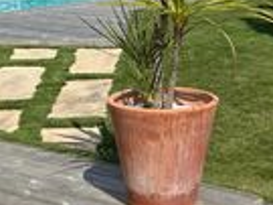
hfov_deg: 18.3
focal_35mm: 107
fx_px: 843
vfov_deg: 13.4
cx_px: 184
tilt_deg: -2.3
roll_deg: -0.4
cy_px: -49
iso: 80
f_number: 1.78
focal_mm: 6.86
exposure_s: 1/6623
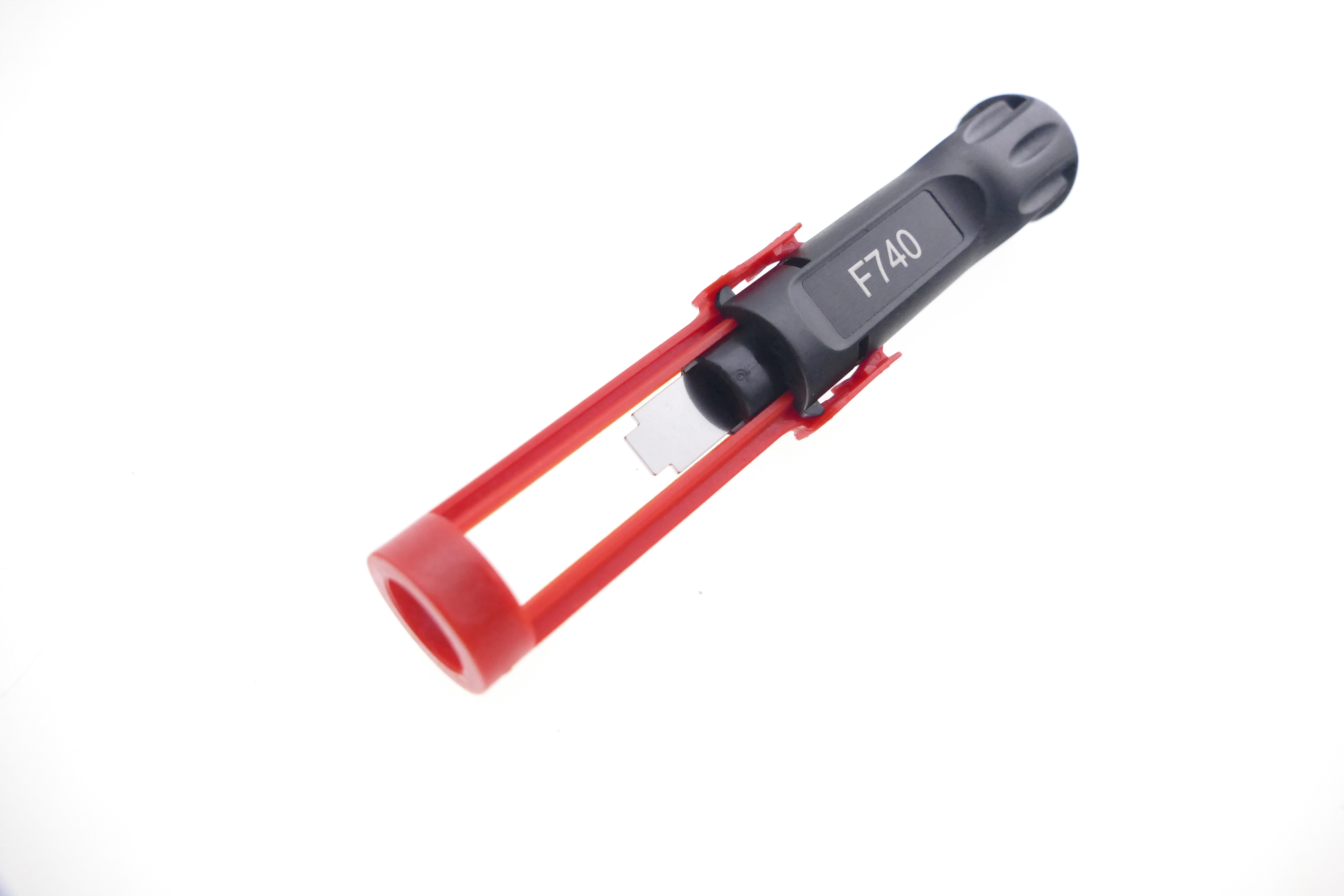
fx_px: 933
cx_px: 672
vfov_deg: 51.3
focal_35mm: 25
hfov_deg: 71.5
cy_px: 448
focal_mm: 9.12
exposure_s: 1/400
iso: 1600
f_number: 2.8
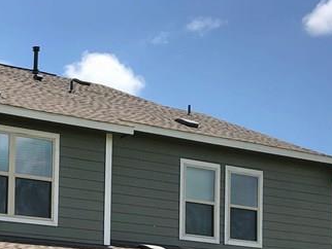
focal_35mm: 89
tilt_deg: +4.1
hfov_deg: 20.5
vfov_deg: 15.5
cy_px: 352
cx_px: -69
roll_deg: -0.9
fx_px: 854
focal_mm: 4
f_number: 1.8
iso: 20
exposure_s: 1/1919
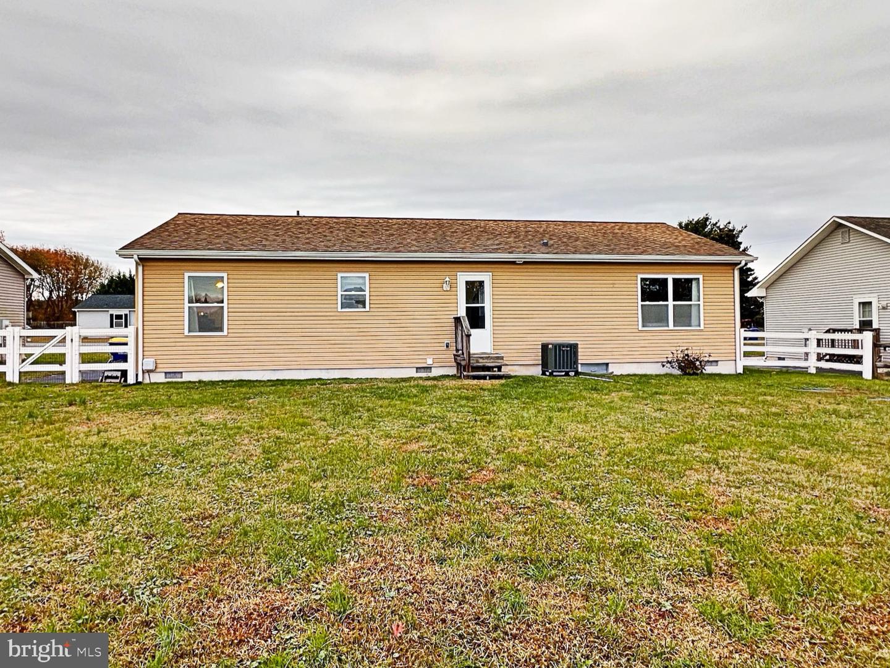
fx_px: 334
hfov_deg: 106.2
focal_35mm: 13
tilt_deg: +1.0
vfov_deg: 89.9
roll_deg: -0.1
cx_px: 445
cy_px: 334
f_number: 1.8
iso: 32
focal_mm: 1.57
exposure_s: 1/136
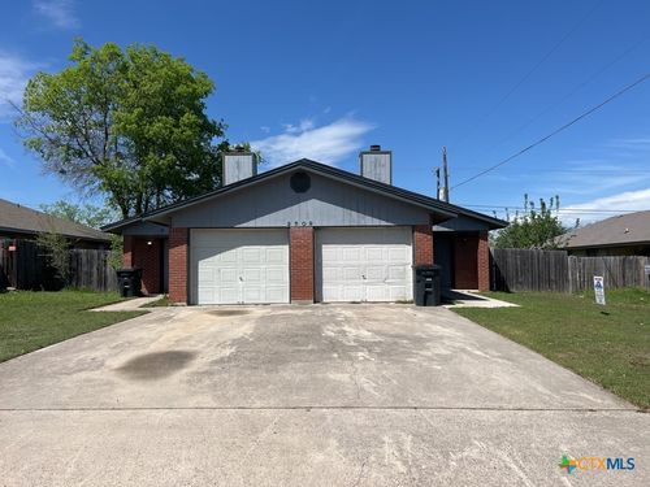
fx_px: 488
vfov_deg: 53.1
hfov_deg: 67.3
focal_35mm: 26
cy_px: 244
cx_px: 325
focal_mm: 5.7
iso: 50
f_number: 1.5
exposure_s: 1/6993
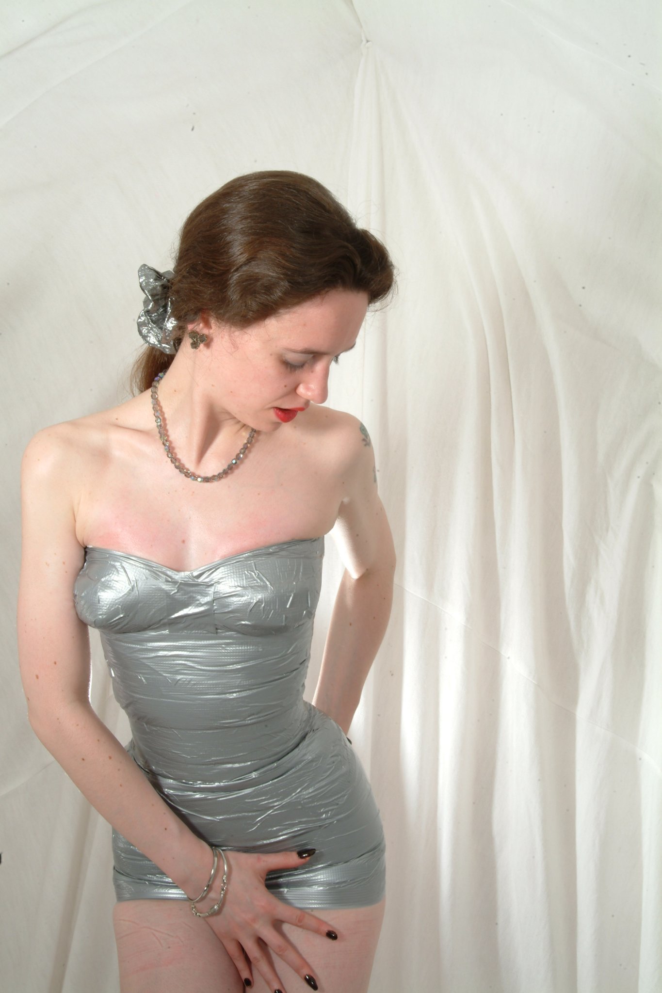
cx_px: 331
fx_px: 1365
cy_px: 496
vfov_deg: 40.0
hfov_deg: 27.3
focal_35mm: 50
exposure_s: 1/60
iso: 200
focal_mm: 33
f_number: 19
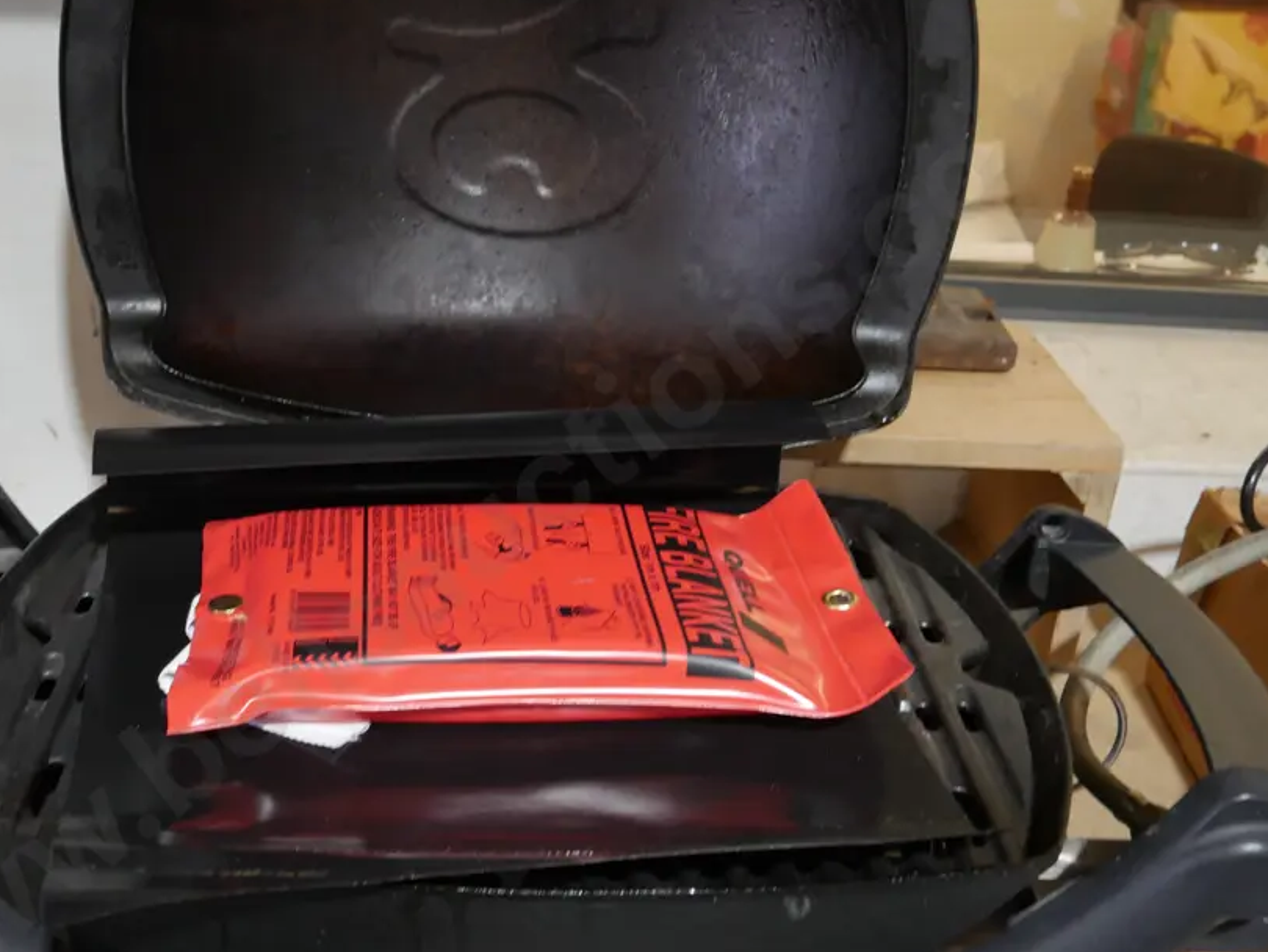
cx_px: 499
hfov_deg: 43.6
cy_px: 530
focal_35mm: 43
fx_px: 1576
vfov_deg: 33.6
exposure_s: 1/60
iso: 640
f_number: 4
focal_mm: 17
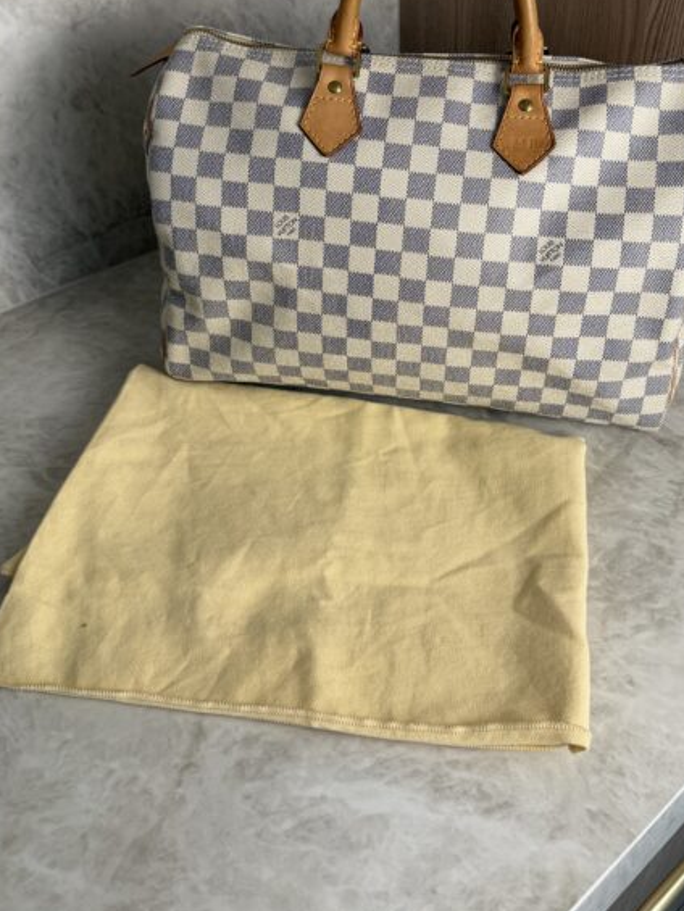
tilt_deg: -36.5
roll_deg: +0.1
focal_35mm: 34
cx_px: 394
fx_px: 895
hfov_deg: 41.7
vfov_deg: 53.0
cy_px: 313
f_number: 1.78
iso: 50
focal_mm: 6.76
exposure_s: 1/145
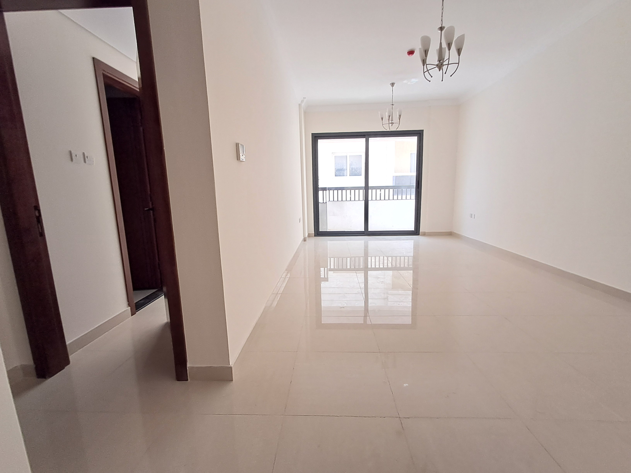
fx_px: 292
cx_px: 316
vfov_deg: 78.1
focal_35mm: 16
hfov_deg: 94.5
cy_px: 236
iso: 50
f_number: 2.2
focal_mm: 1.64
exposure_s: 1/50
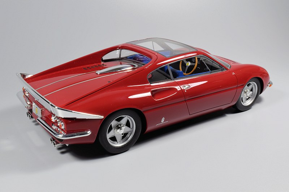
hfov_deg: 45.0
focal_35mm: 44
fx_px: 349
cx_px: 144
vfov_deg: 30.8
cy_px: 96
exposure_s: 1/1.3
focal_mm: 29
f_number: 22
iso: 100
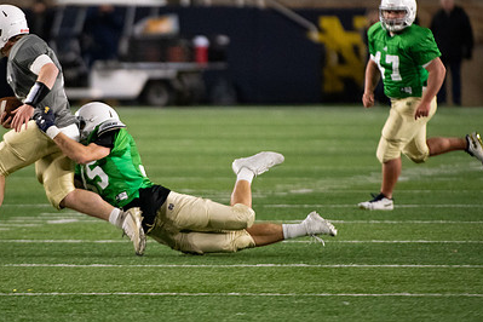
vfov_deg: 2.4
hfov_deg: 3.5
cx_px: 182
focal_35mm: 582
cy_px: 107
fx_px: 7808
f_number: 4.5
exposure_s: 1/500
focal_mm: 400
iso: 5600
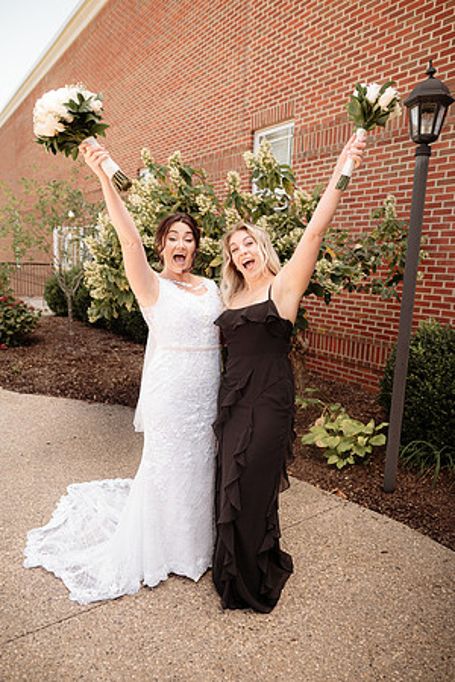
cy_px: 341
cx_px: 228
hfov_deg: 53.1
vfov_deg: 73.7
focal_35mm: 24
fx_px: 455
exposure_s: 1/400
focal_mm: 24
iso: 160
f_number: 2.8
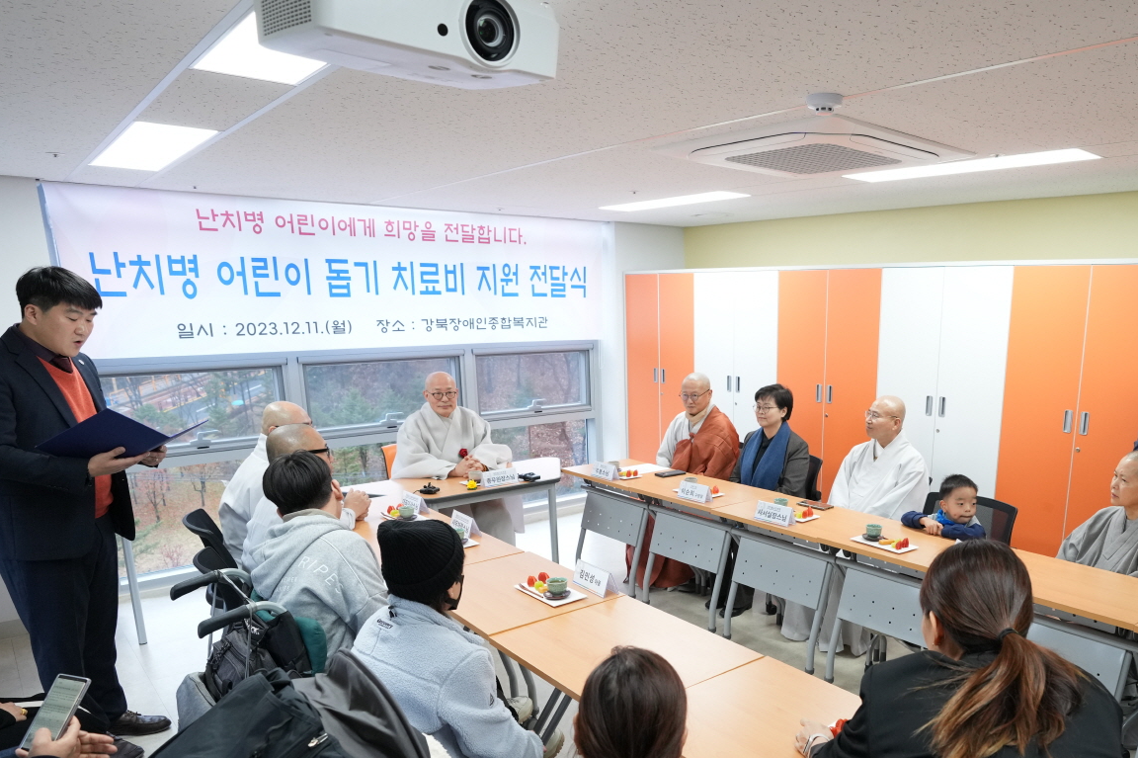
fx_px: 790
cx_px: 717
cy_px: 513
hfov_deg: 70.3
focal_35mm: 25
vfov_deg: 50.2
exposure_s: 1/160
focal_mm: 16
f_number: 4
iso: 1600
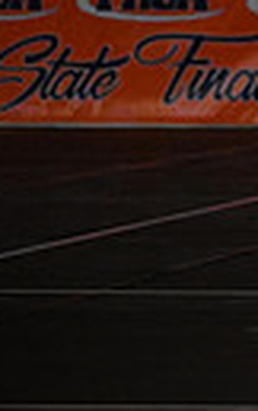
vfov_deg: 5.4
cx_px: 850
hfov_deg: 3.3
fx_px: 4317
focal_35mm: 385
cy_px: -129
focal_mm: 84
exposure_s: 1/1000
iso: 6400
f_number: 4
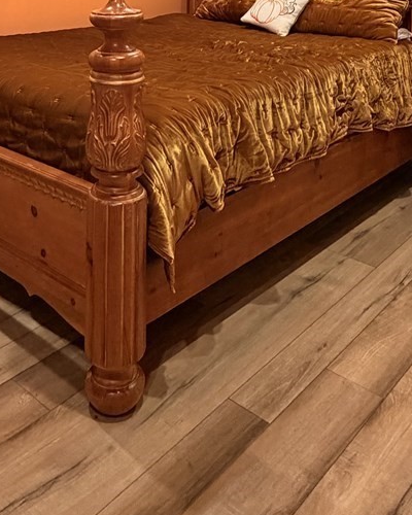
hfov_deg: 35.6
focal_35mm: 42
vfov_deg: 36.1
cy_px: -71
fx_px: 640
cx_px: 173
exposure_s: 1/60
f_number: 2.2
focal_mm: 2.22
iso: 400
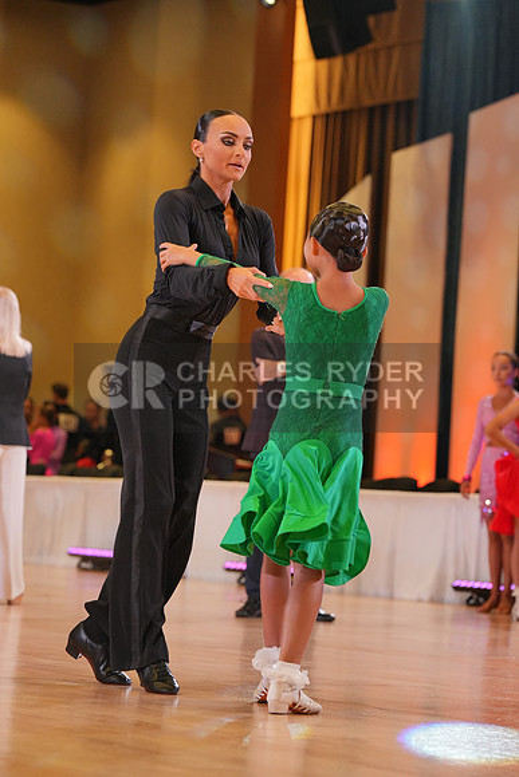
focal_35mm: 141
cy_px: 388
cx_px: 260
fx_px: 3047
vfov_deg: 14.5
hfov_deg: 9.7
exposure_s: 1/400
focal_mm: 141
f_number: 5.6
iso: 3200
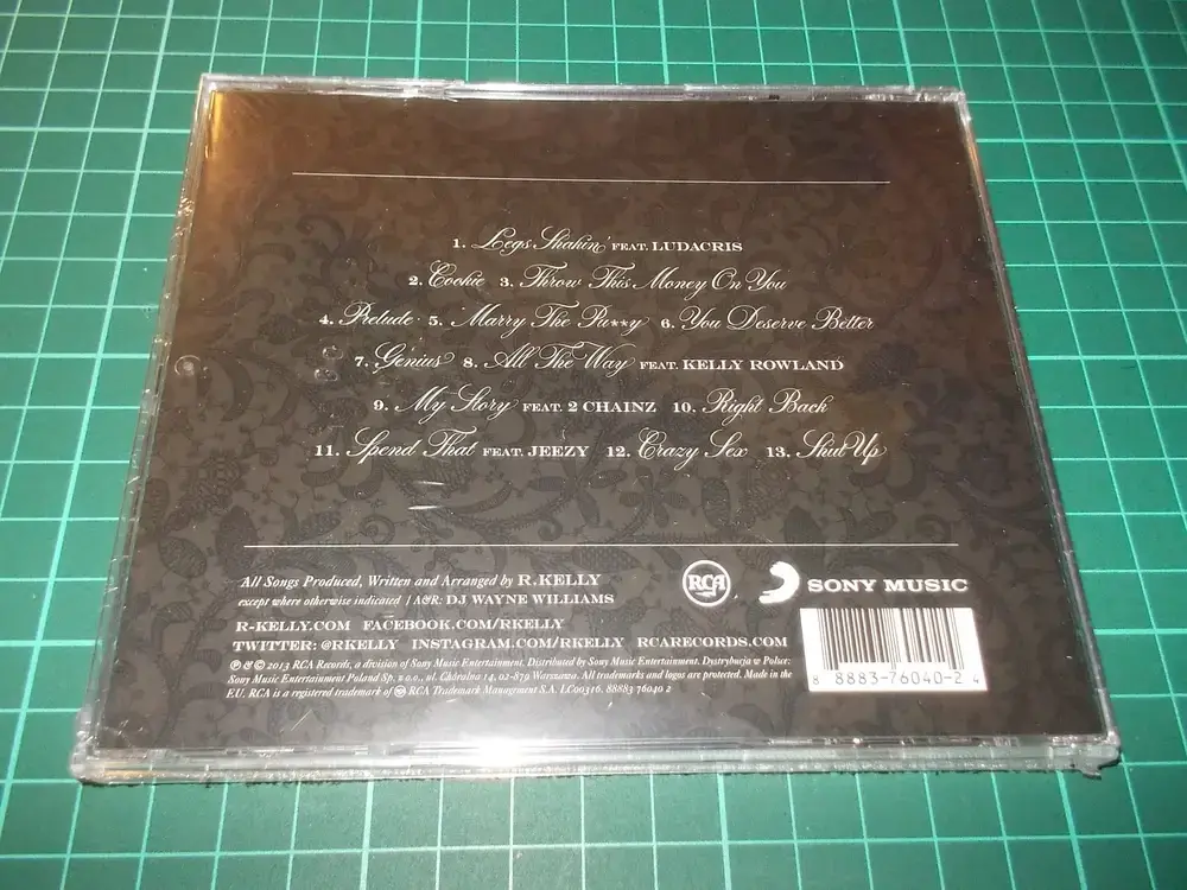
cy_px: 445
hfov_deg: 61.7
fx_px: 994
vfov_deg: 48.2
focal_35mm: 29
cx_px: 594
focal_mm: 4.1
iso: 200
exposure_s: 1/30
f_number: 3.3
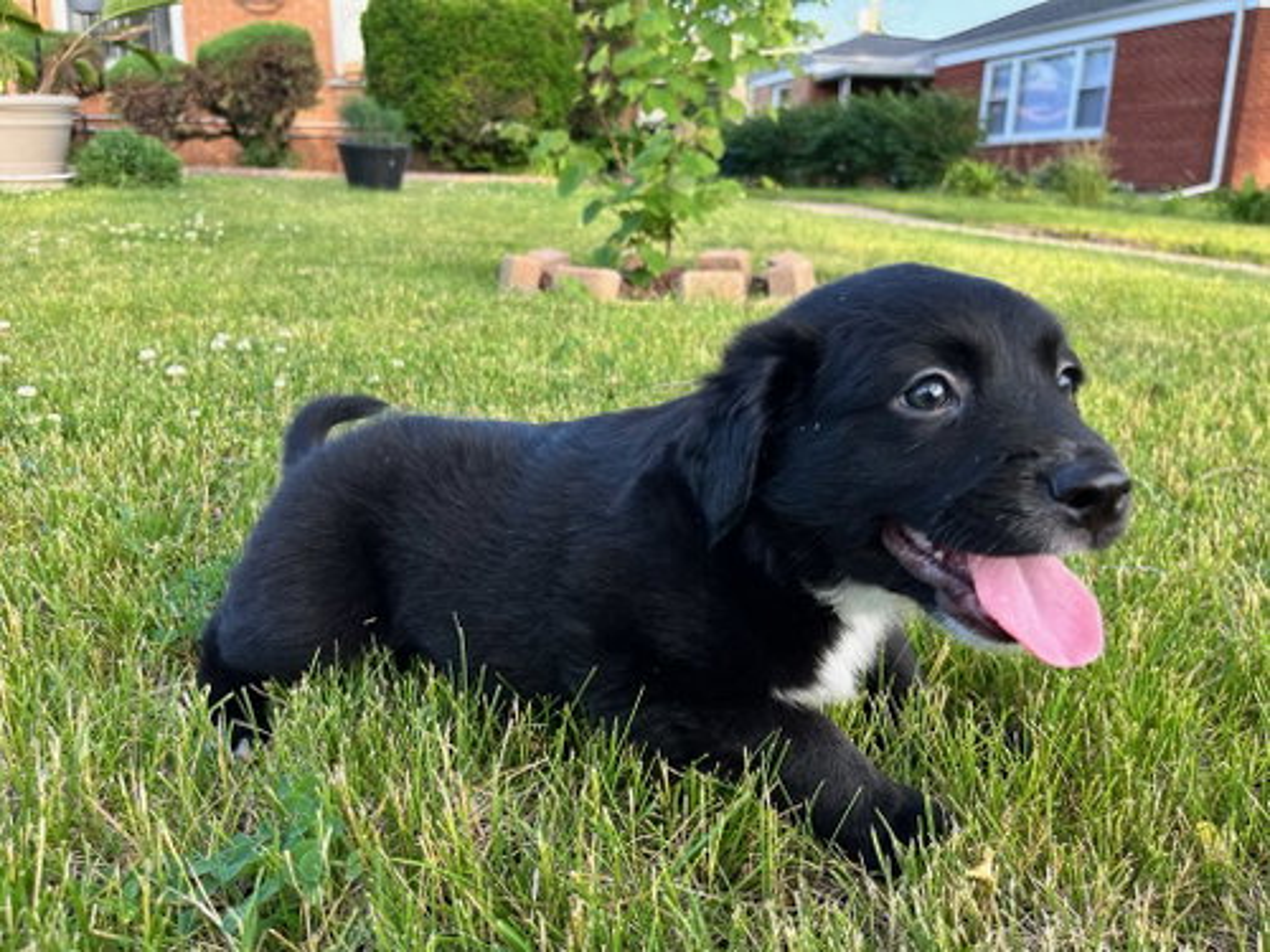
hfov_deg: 67.3
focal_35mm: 26
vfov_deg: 53.1
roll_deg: -1.7
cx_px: 635
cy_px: 476
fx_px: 954
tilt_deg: -20.1
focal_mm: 5.1
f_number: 1.6
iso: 40
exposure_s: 1/259
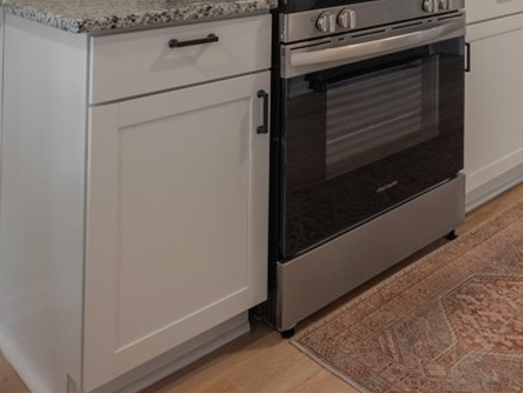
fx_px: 665
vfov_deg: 27.9
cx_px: 486
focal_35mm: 44
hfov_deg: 39.3
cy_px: -105
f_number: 20
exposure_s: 1/4
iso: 800
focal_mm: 16
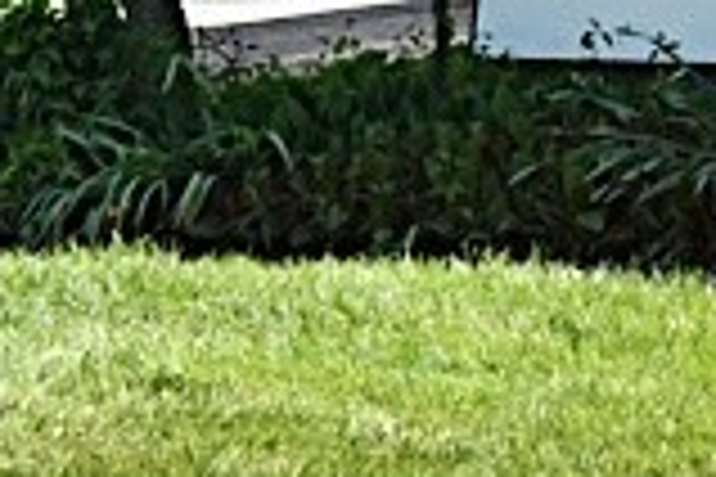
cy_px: -871
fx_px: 4216
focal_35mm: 212
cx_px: 2134
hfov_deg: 8.3
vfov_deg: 6.1
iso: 125
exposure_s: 1/250
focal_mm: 22
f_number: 8
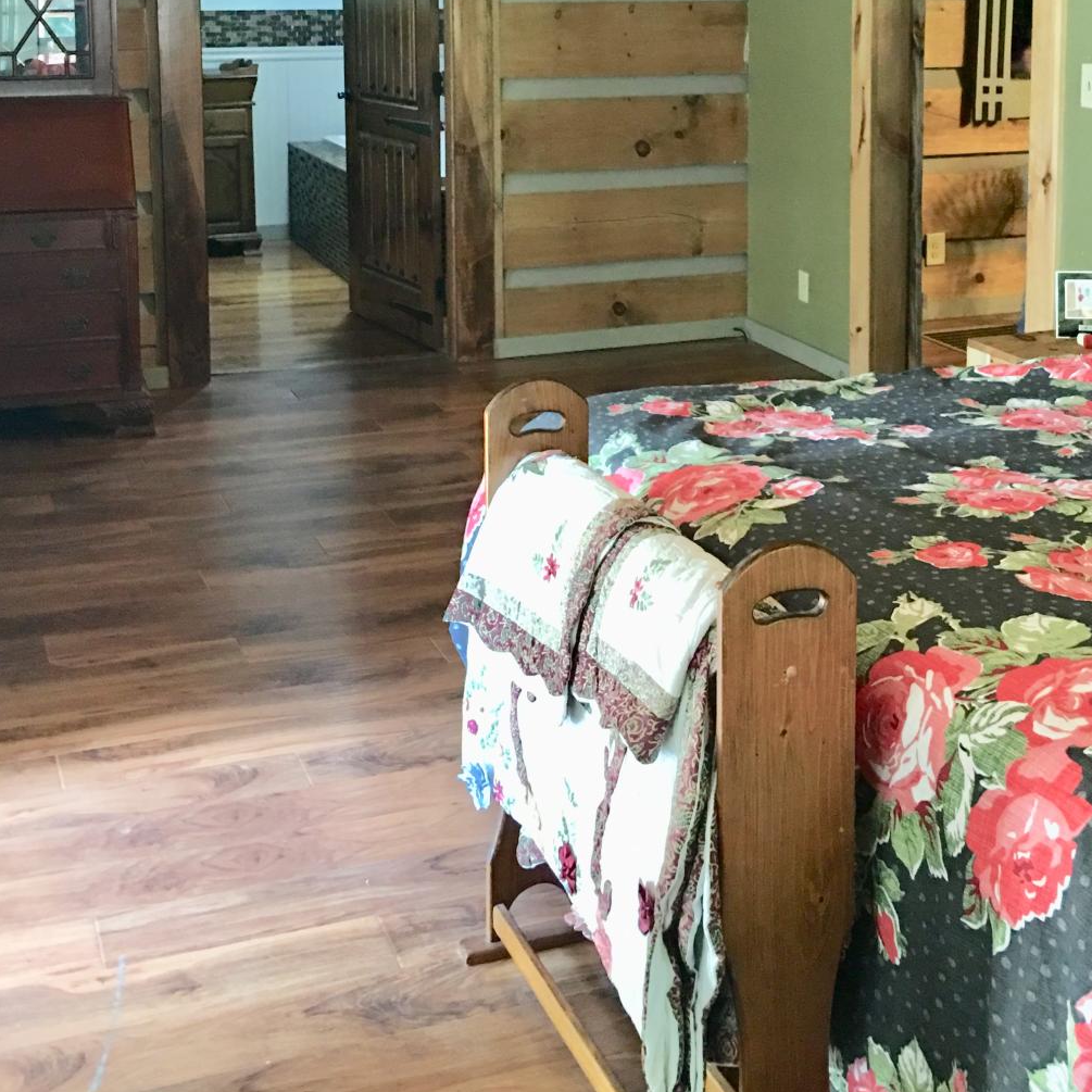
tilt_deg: -5.8
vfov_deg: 32.4
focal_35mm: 51
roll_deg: +0.4
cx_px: 620
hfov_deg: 33.3
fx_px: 1820
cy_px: 208
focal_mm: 4.15
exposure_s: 1/4
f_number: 2.2
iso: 64
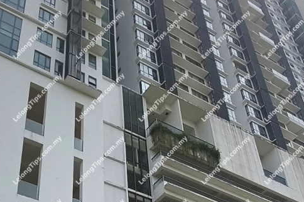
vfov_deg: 26.8
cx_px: 106
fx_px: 413
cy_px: 172
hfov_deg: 40.0
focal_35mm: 49
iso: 50
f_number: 2.2
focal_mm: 1.67
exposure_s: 1/5448
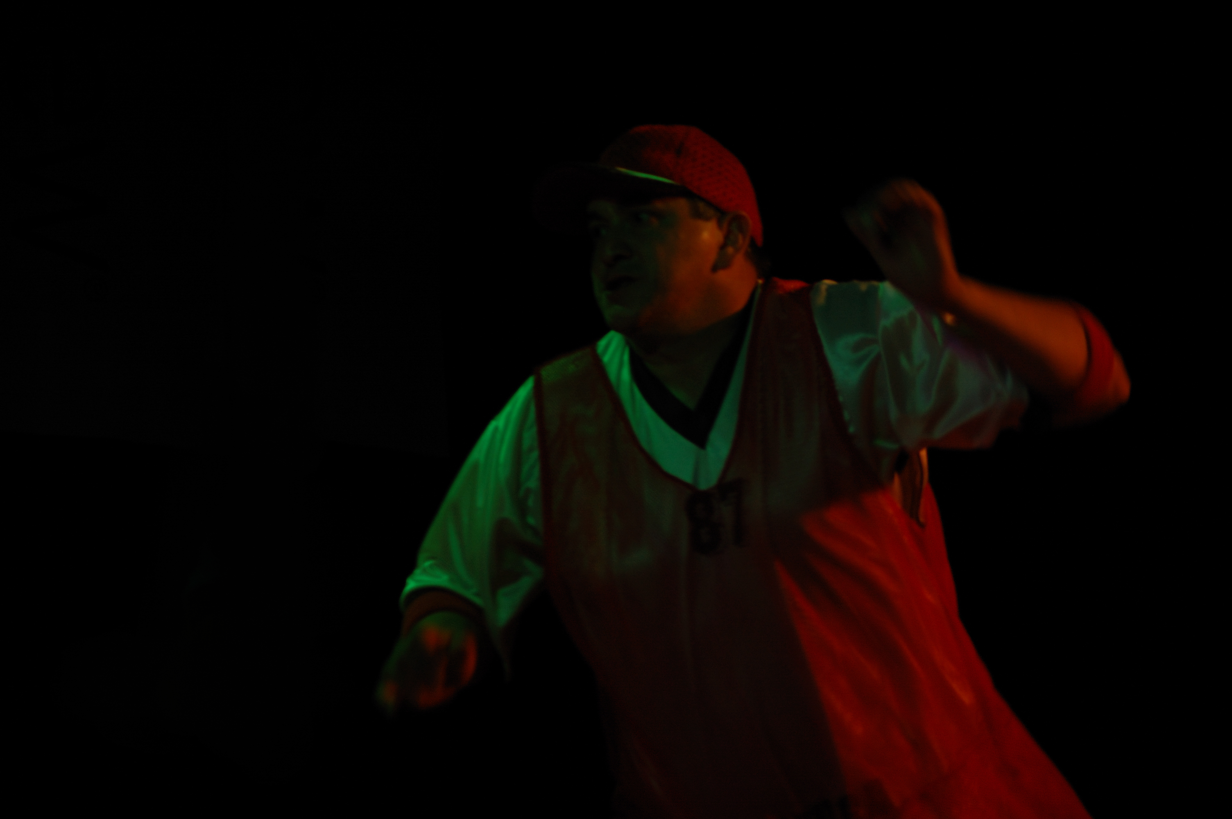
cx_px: 616
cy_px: 410
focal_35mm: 270
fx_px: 9232
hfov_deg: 7.6
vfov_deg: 5.1
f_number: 4.8
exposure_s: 1/125
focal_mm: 180
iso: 200
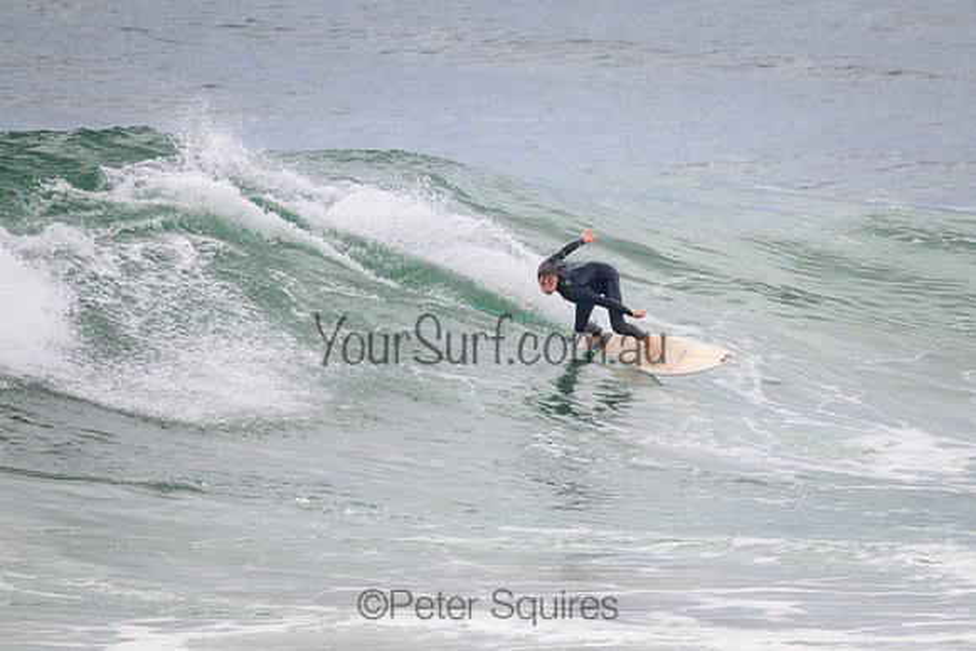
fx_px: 26497
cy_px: 286
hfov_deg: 2.1
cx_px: 596
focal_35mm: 977
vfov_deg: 1.4
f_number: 11
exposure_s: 1/2000
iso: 1250
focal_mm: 800
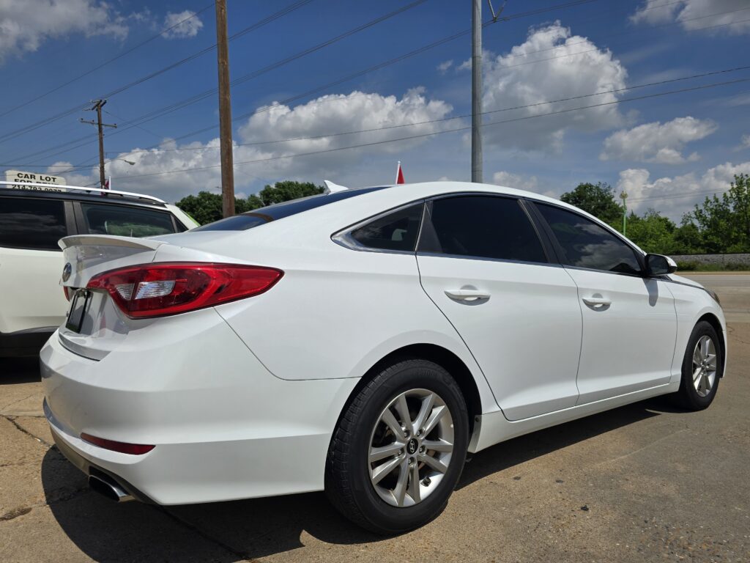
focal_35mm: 23
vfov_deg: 58.9
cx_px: 375
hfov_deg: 73.9
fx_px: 498
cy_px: 282
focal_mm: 6.3
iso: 12
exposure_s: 1/2417
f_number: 1.7
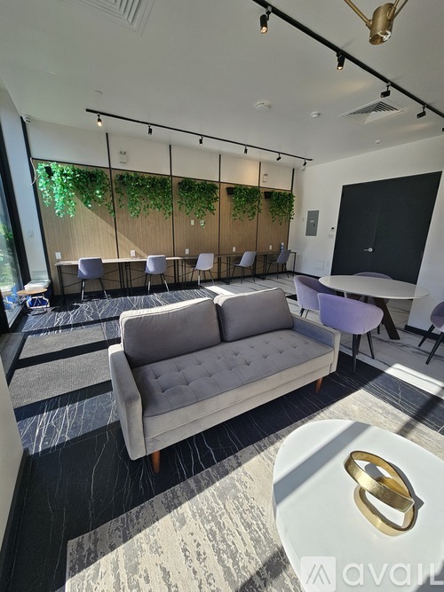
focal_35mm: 13
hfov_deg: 89.9
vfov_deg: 106.2
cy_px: 296
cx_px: 222
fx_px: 222
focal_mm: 2.2
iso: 50
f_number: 2.2
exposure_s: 1/845
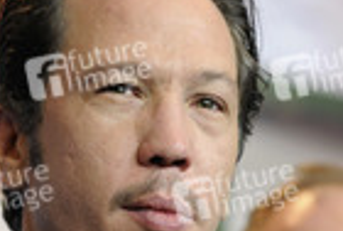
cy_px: 256
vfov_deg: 3.2
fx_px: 4134
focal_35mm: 433
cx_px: 267
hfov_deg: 4.7
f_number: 4.5
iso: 1250
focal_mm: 135
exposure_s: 1/200
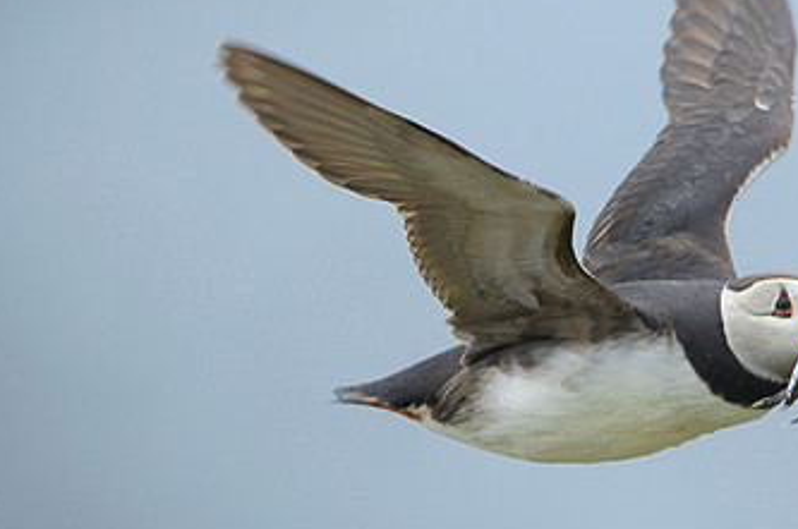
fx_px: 36212
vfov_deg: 0.8
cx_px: 444
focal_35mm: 1636
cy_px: 241
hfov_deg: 1.3
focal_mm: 500
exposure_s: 1/800
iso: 800
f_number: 4
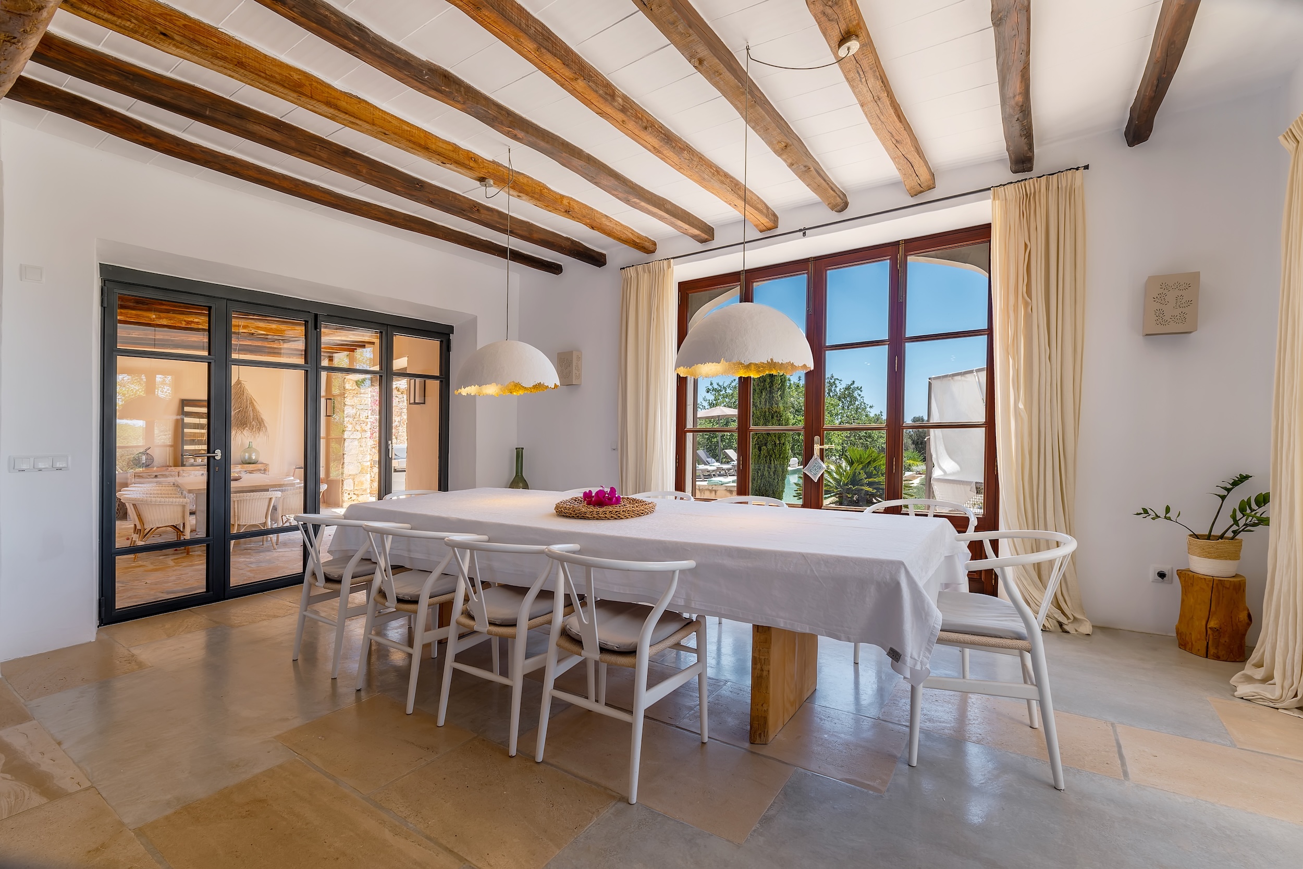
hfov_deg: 100.4
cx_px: 652
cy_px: 434
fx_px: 543
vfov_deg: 77.3
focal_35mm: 15
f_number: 8
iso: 200
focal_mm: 10
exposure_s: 1/125
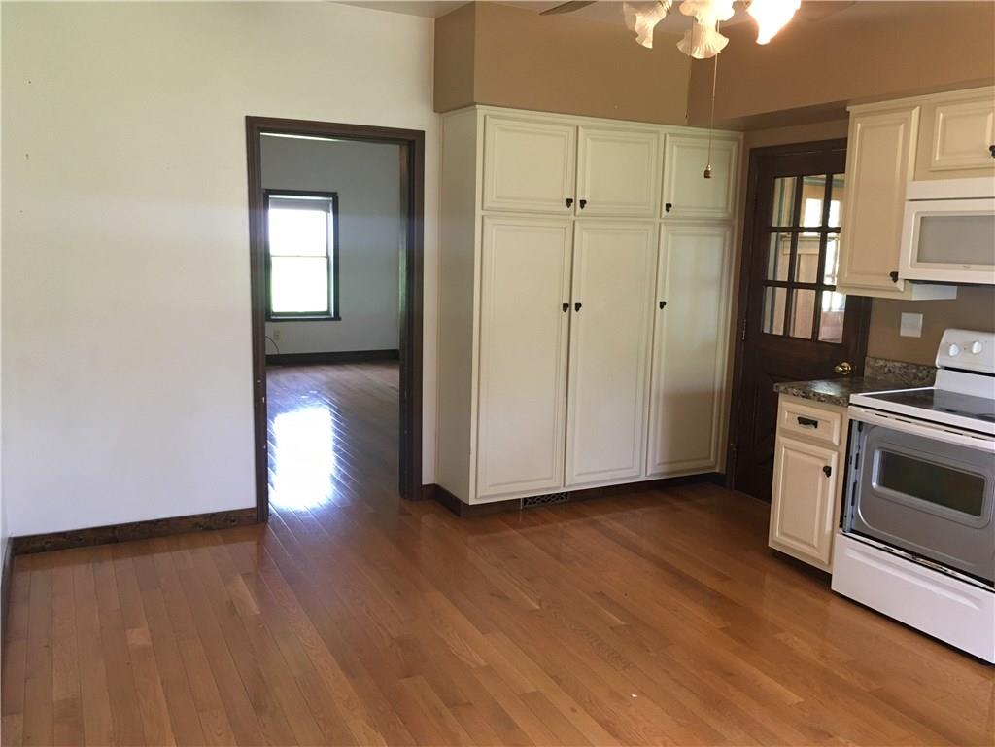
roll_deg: -2.0
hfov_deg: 61.7
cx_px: 498
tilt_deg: -9.4
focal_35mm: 29
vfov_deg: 48.2
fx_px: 834
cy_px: 374
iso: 125
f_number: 2.2
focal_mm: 4.15
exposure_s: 1/30
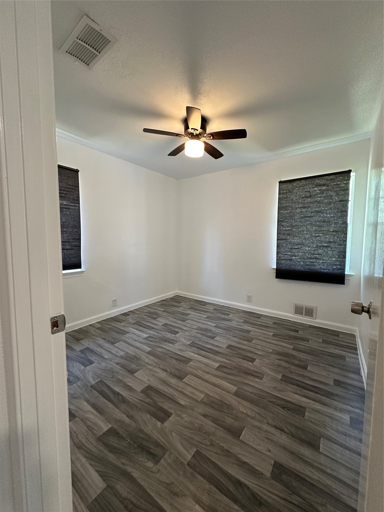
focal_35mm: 14
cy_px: 256
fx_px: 207
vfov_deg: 102.1
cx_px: 192
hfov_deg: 85.7
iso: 250
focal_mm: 2.22
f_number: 2.2
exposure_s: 1/60
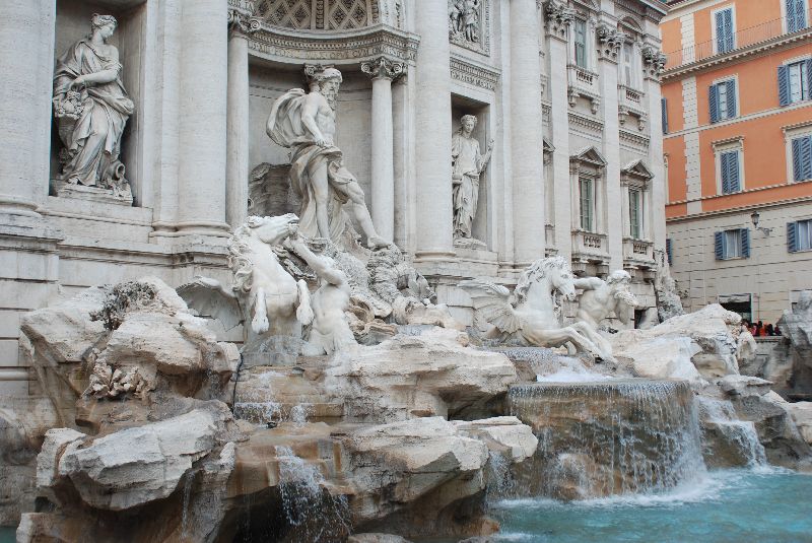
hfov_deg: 46.4
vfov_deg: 32.0
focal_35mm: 42
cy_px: 272
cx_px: 406
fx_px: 948
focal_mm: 28
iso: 100
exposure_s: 1/125
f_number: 5.6
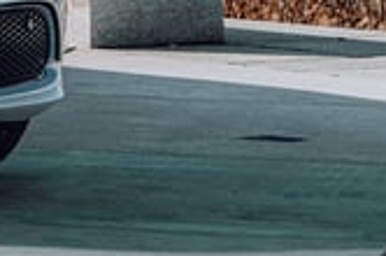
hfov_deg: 5.1
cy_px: -280
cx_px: -442
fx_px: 4216
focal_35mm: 394
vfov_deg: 3.4
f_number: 4
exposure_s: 1/200
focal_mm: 85
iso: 100
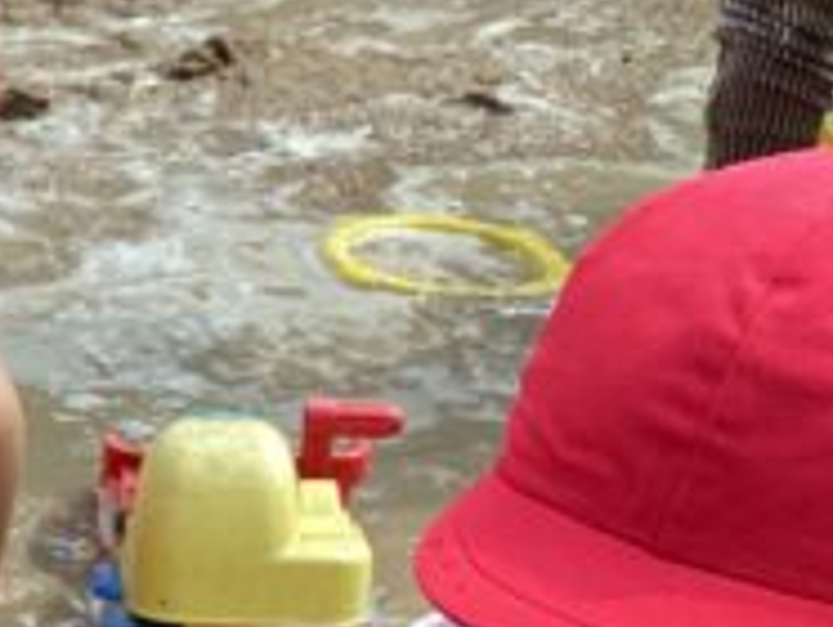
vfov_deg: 11.5
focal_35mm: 128
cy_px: 672
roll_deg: -2.6
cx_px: -524
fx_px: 3084
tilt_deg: -27.3
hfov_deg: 14.1
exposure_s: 1/420
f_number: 2.4
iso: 25
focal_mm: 3.3
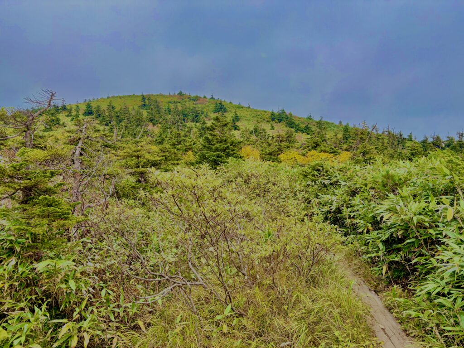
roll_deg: +0.7
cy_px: 174
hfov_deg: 67.3
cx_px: 232
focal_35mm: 26
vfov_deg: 53.1
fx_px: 349
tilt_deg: -1.7
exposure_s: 1/586
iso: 50
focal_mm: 5.96
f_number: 1.6
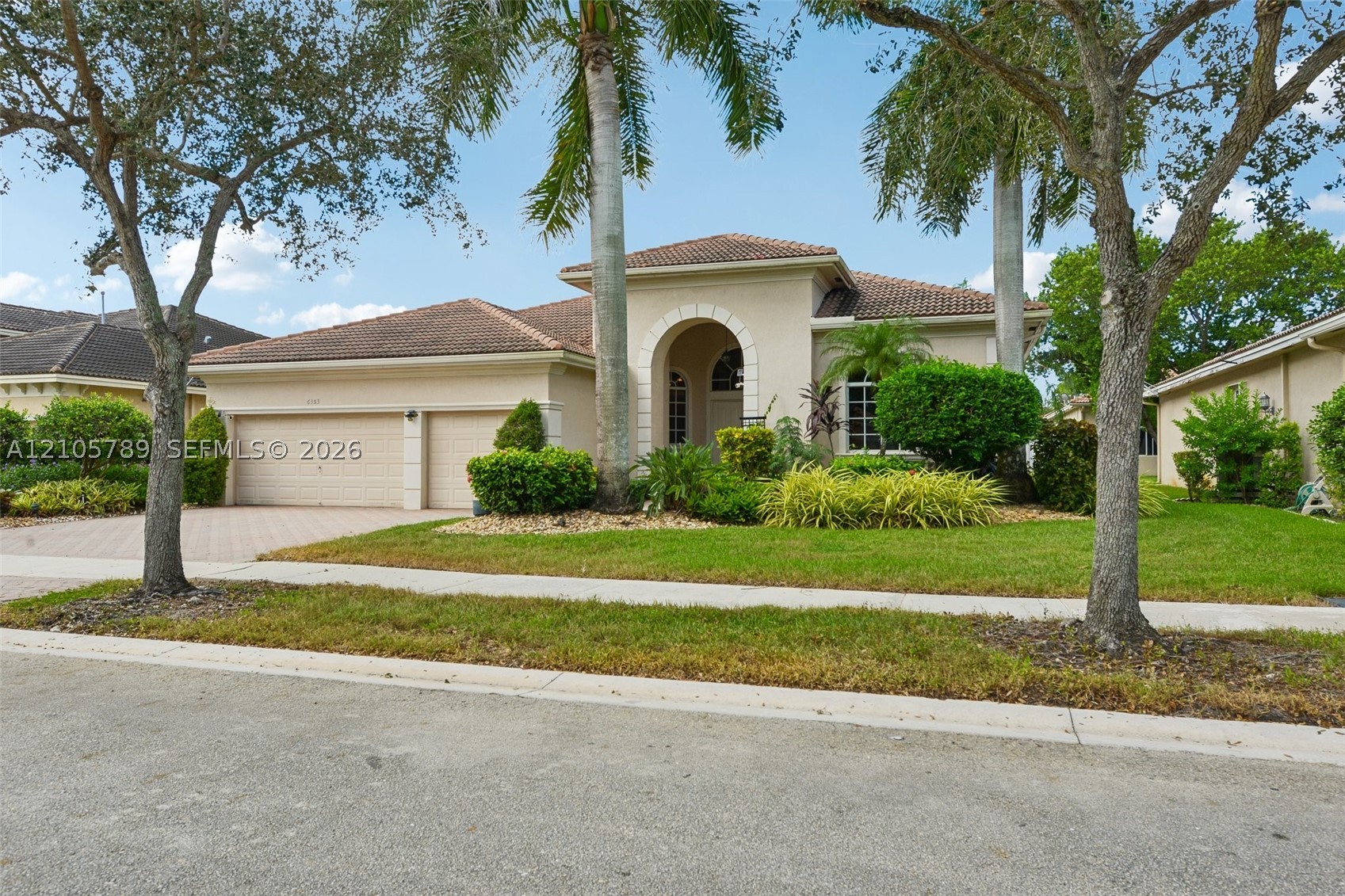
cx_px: 672
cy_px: 448
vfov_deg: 53.1
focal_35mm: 24
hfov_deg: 73.7
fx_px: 897
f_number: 9
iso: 200
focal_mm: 24
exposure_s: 1/400
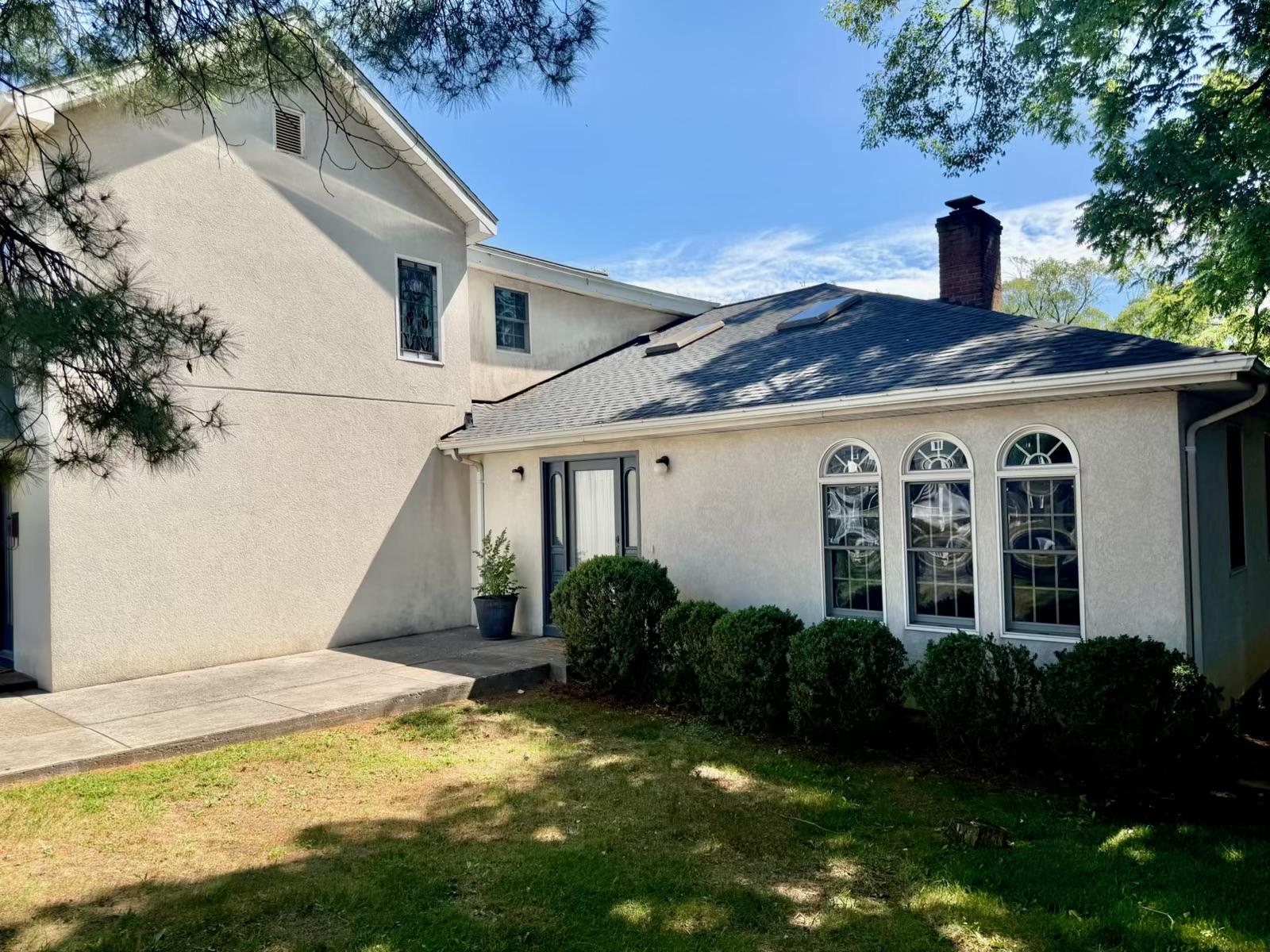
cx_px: 635
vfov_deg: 56.8
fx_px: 881
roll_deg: +2.2
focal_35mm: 24
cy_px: 476
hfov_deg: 71.6
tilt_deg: +1.3
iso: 80
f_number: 1.78
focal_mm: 6.76
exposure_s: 1/2801
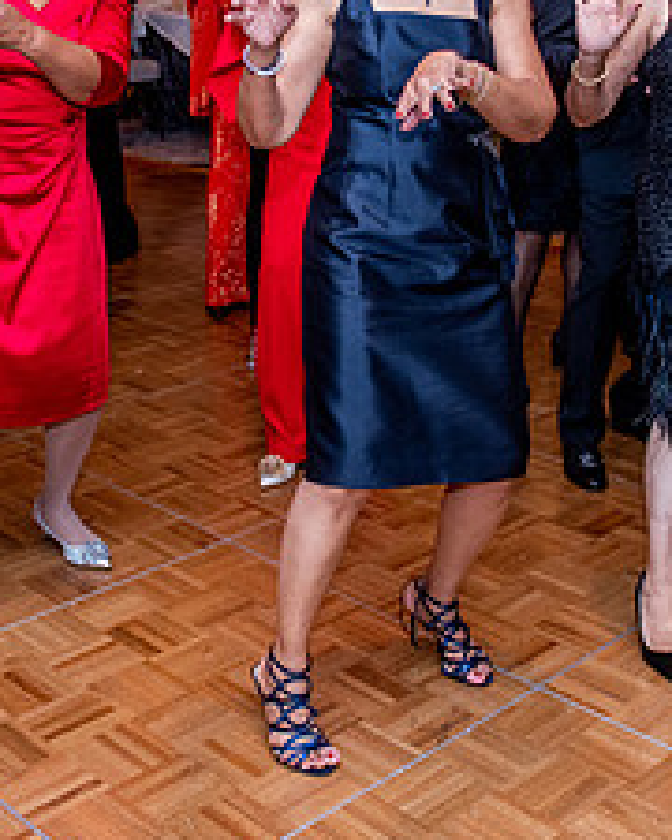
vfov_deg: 31.9
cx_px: 329
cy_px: 211
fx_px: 1442
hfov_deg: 26.2
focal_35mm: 58
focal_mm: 24
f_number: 3.2
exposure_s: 1/60
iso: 1000
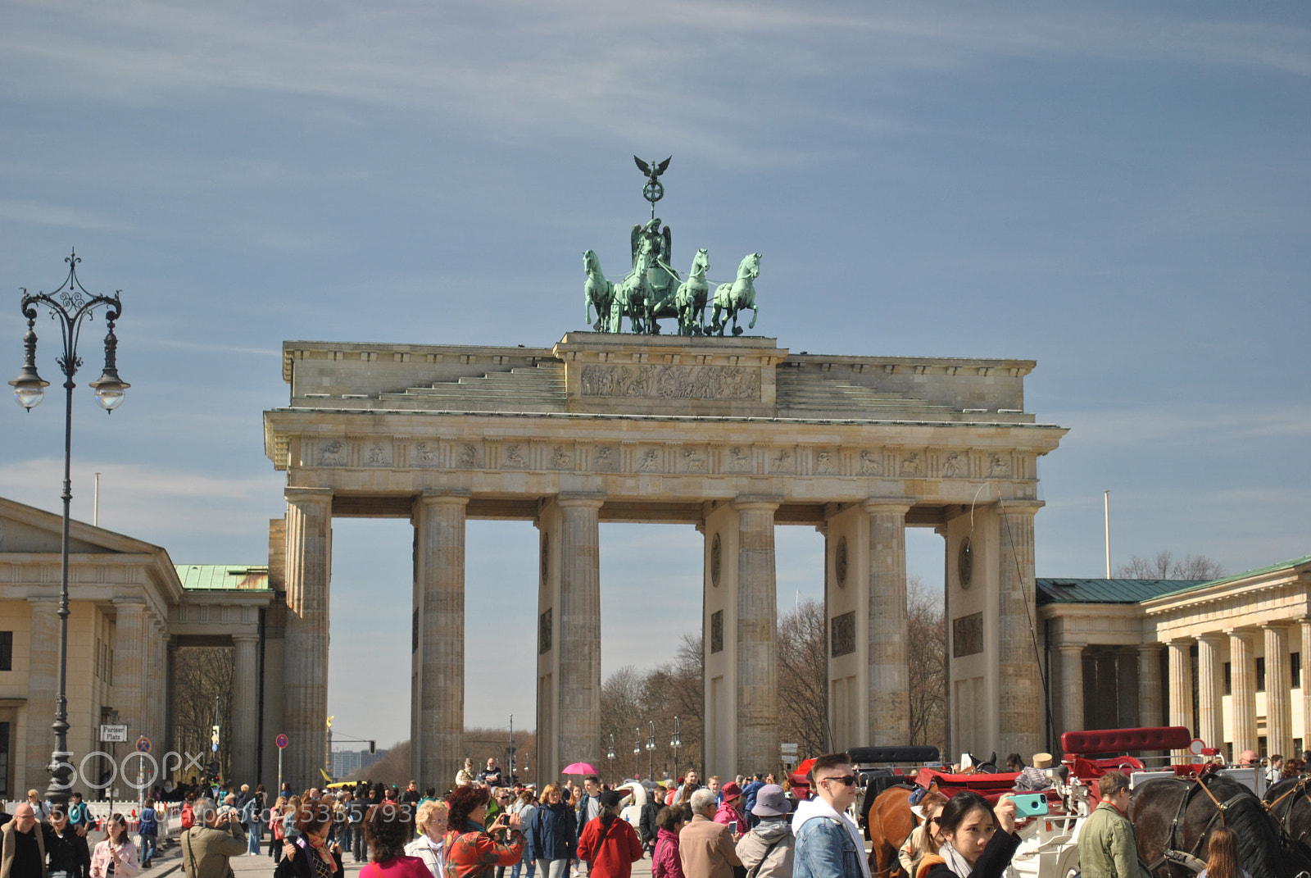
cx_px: 656
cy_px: 439
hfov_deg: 29.2
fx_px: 2516
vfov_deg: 19.8
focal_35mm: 69
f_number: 5.3
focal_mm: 46
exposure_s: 1/250
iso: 200
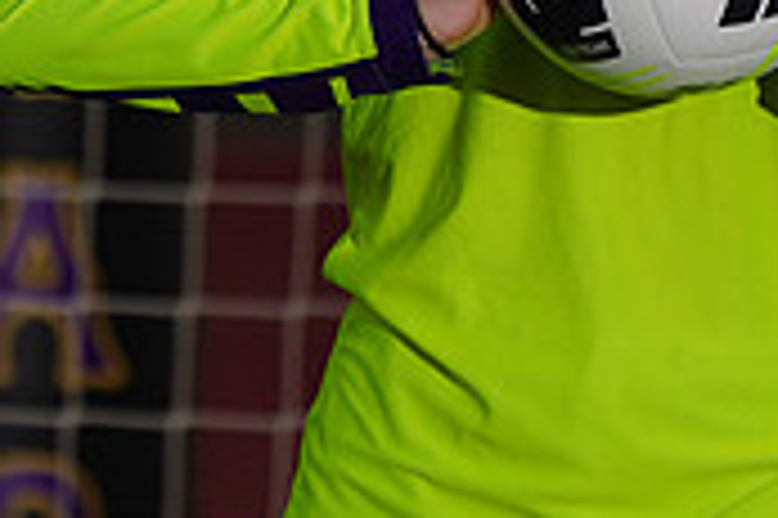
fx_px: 22799
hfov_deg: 2.0
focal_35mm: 1056
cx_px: 369
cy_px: -223
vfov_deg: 1.3
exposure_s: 1/200
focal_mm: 315
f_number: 6.3
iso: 200
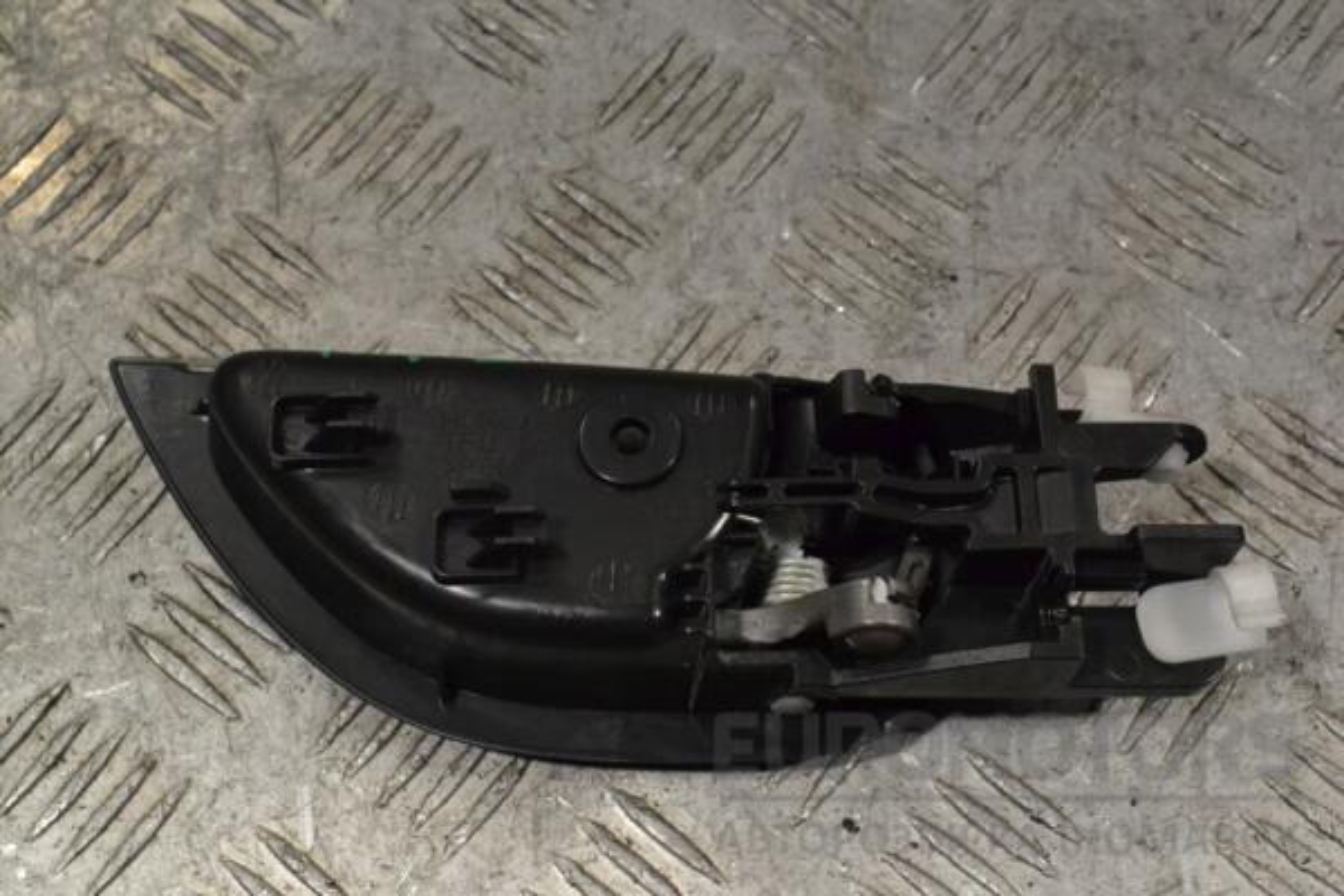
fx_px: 2128
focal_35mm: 57
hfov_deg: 35.1
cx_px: 672
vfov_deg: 23.8
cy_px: 448
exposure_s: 1/400
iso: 3200
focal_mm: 38
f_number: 10
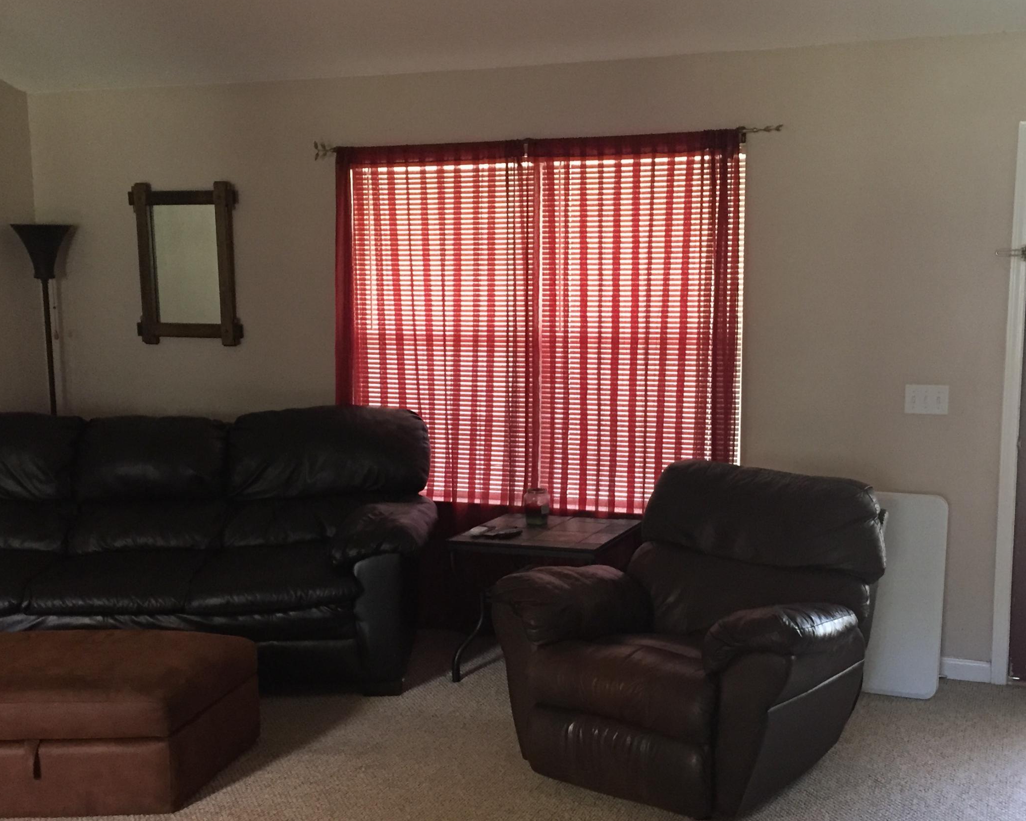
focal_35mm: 41
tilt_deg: -9.2
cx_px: 558
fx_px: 1245
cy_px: 479
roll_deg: -0.2
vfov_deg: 36.4
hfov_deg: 44.7
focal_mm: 4.15
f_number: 2.2
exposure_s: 1/17
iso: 250
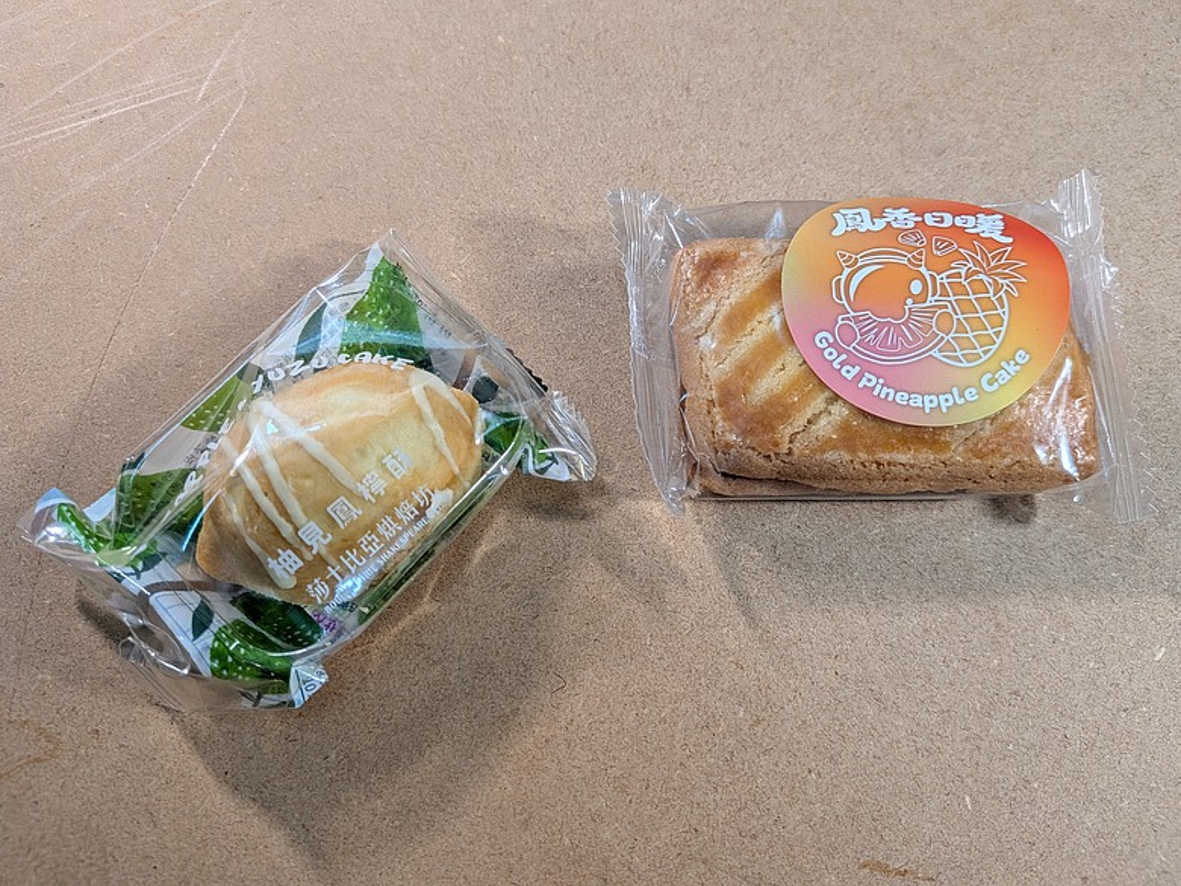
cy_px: 443
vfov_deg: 56.8
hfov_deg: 71.6
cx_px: 590
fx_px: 819
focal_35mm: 24
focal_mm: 4.53
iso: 34
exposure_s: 1/238
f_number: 1.7
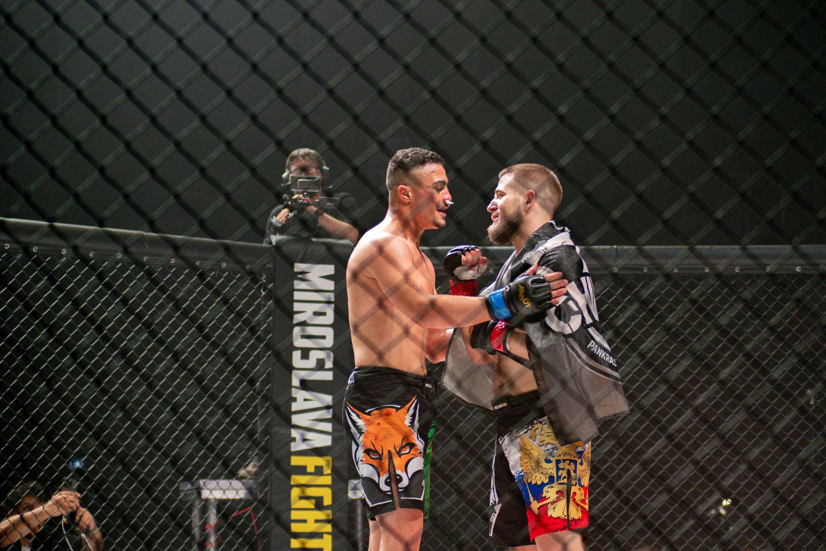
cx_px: 456
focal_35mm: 90
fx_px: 2056
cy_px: 246
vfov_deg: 15.2
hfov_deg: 22.7
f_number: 4
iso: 2000
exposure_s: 1/640
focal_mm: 80
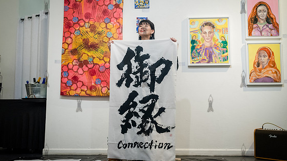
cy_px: 78
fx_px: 289
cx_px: 144
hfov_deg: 52.8
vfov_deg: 31.2
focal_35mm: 38
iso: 5000
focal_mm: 35
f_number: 4
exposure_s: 1/400
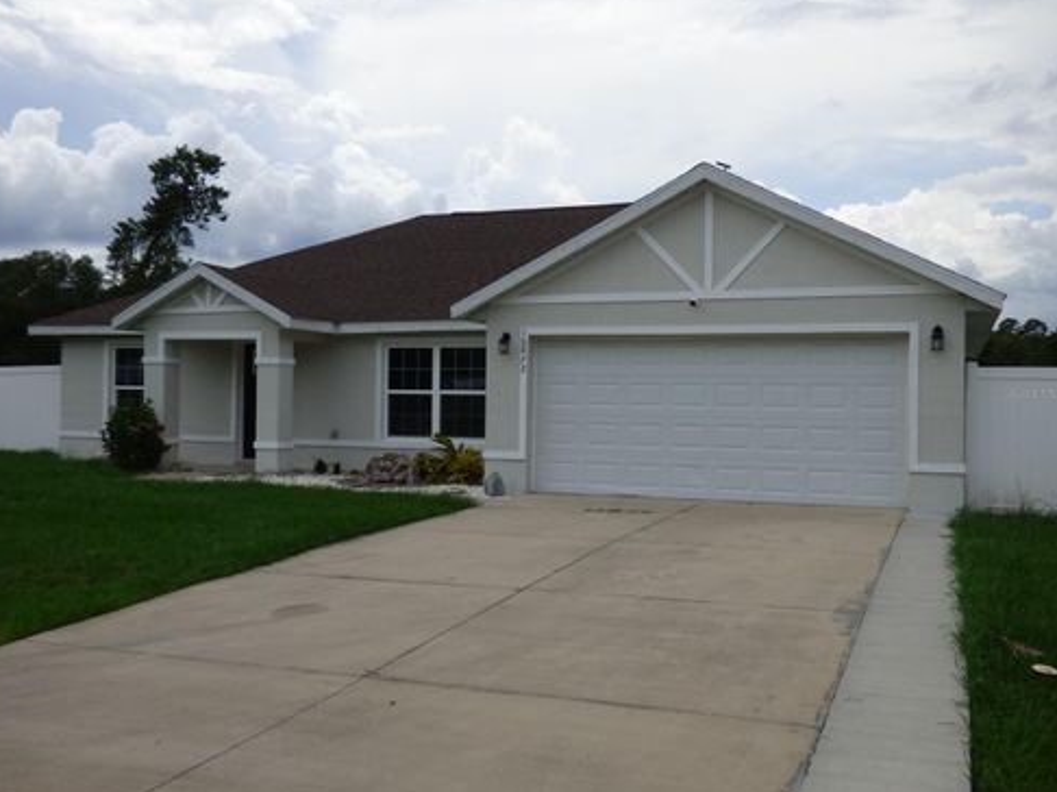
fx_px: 1068
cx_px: 524
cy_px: 393
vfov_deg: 40.7
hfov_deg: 52.6
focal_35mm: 35
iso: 100
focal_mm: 5.97
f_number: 3.4
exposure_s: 1/2000
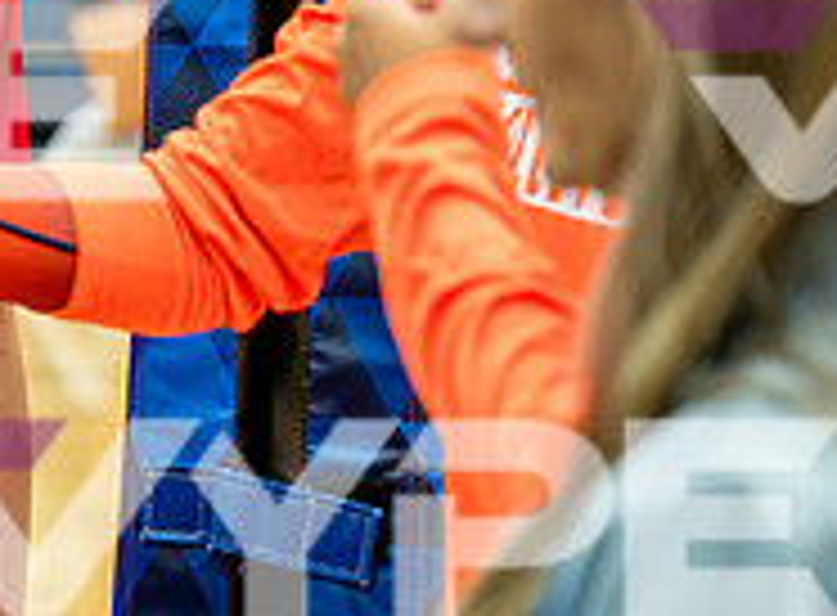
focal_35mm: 255
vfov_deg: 5.8
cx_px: -422
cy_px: 137
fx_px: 6126
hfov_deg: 7.7
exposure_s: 1/800
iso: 4000
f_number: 2.8
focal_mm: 70
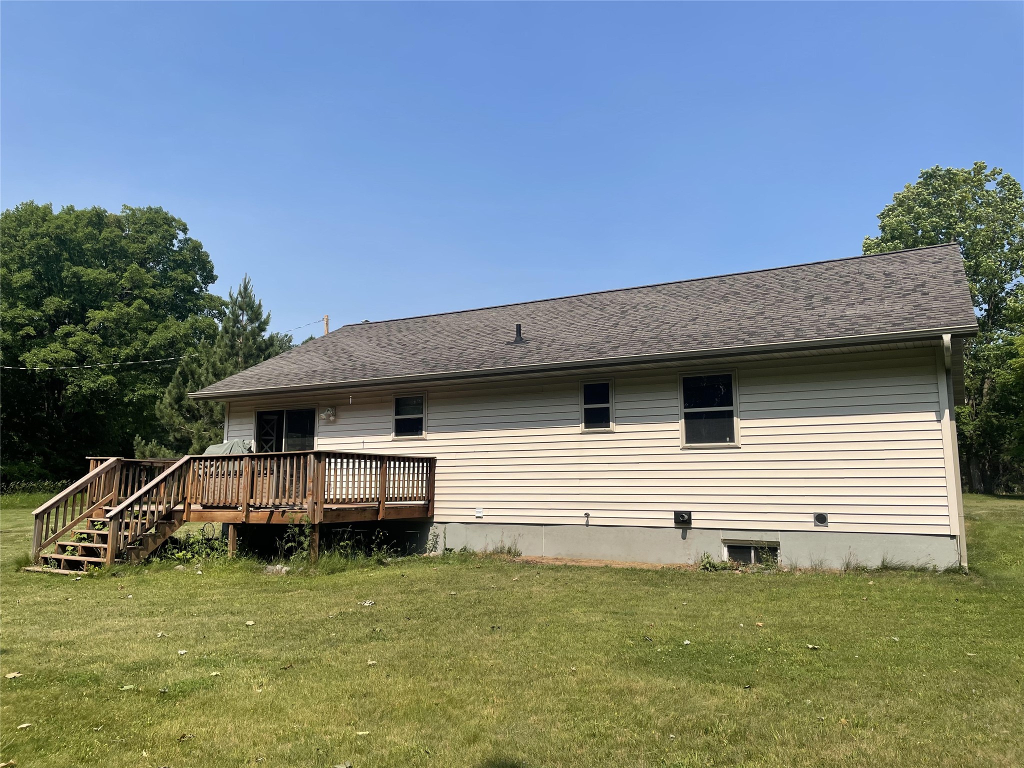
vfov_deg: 53.1
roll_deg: +0.4
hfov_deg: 67.3
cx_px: 512
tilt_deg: +10.1
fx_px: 769
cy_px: 384
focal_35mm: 26
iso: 32
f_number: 1.6
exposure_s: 1/4292
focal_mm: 4.2
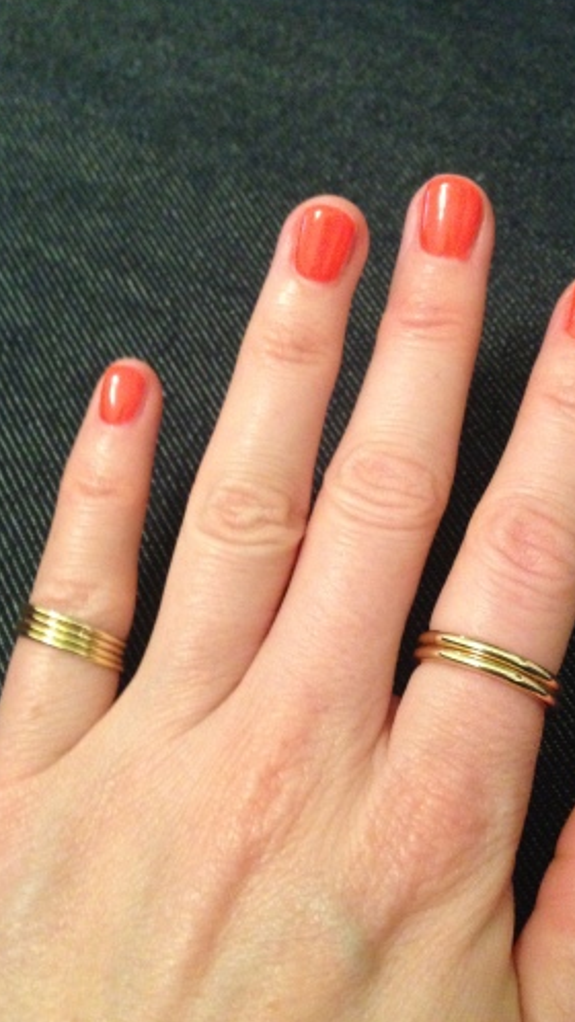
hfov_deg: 31.9
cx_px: 335
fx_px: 1003
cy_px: 499
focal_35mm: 37
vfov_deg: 54.0
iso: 640
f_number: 2.4
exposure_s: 1/15
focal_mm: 4.12
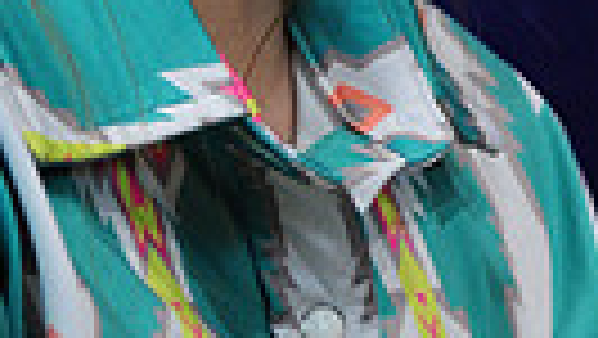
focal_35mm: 651
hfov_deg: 3.3
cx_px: 128
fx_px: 10333
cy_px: -658
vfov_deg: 1.9
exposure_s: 1/125
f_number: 4.2
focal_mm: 95
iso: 640
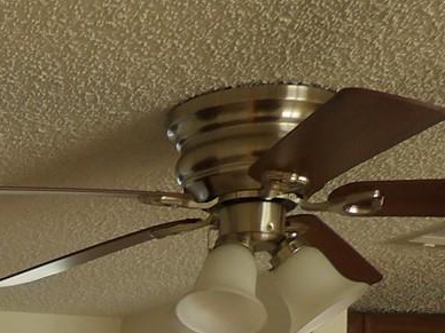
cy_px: 652
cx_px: -125
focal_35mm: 99
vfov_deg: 13.1
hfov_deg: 18.5
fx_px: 1273
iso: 122
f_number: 3.2
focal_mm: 4.3
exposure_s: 1/33
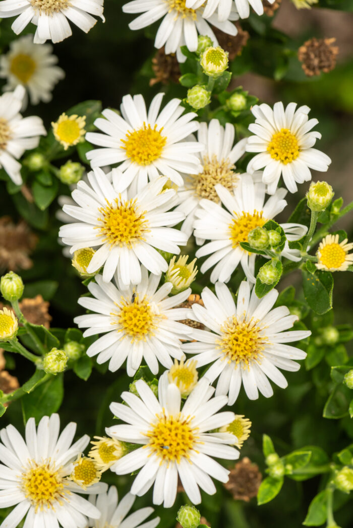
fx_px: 1543
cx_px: 176
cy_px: 264
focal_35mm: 105
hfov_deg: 13.0
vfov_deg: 19.5
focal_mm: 105
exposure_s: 1/400
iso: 800
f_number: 14
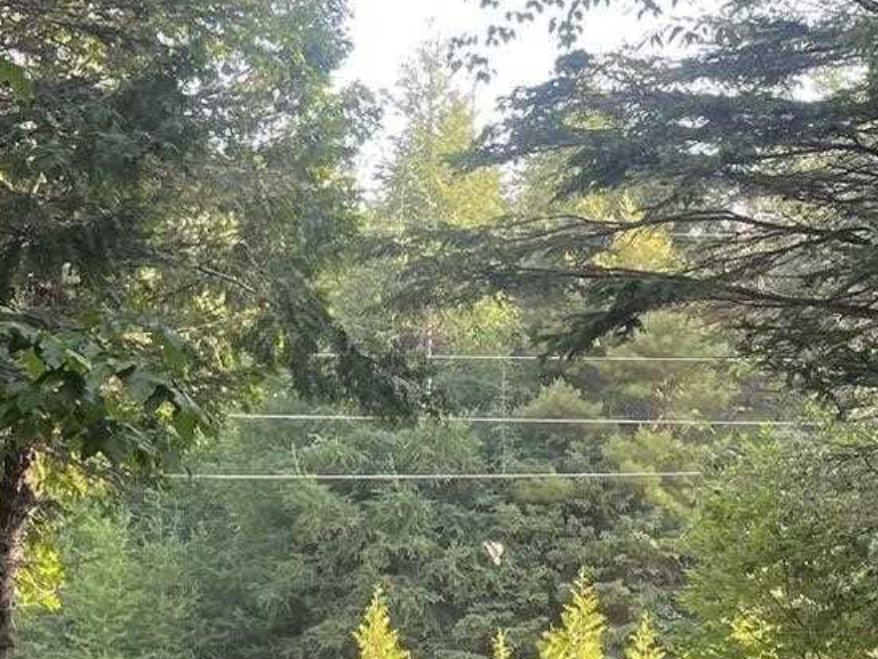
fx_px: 2461
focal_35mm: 97
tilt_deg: +10.5
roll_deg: -1.5
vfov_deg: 15.2
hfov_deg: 20.2
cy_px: 144
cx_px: 395
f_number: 1.6
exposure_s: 1/155
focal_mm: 4.2
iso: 32
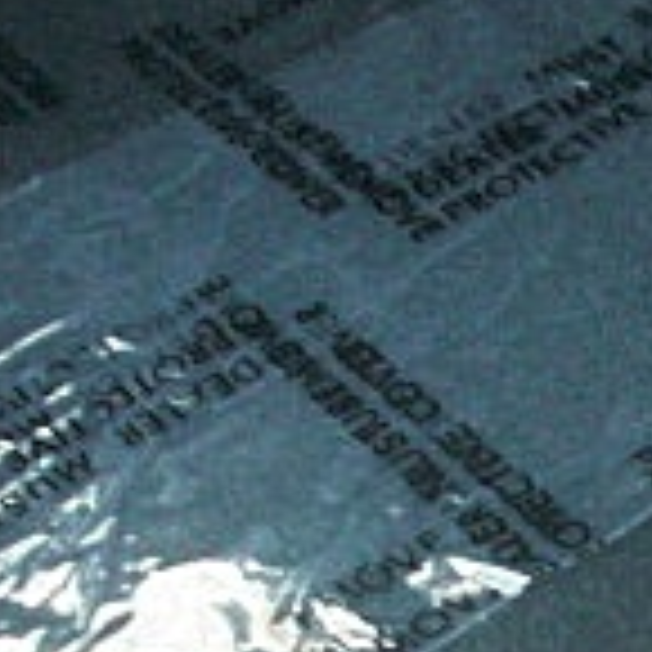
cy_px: 670
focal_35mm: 140
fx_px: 2983
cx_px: 841
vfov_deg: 12.3
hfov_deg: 12.1
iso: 400
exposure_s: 1/125
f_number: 2.8
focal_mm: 6.3
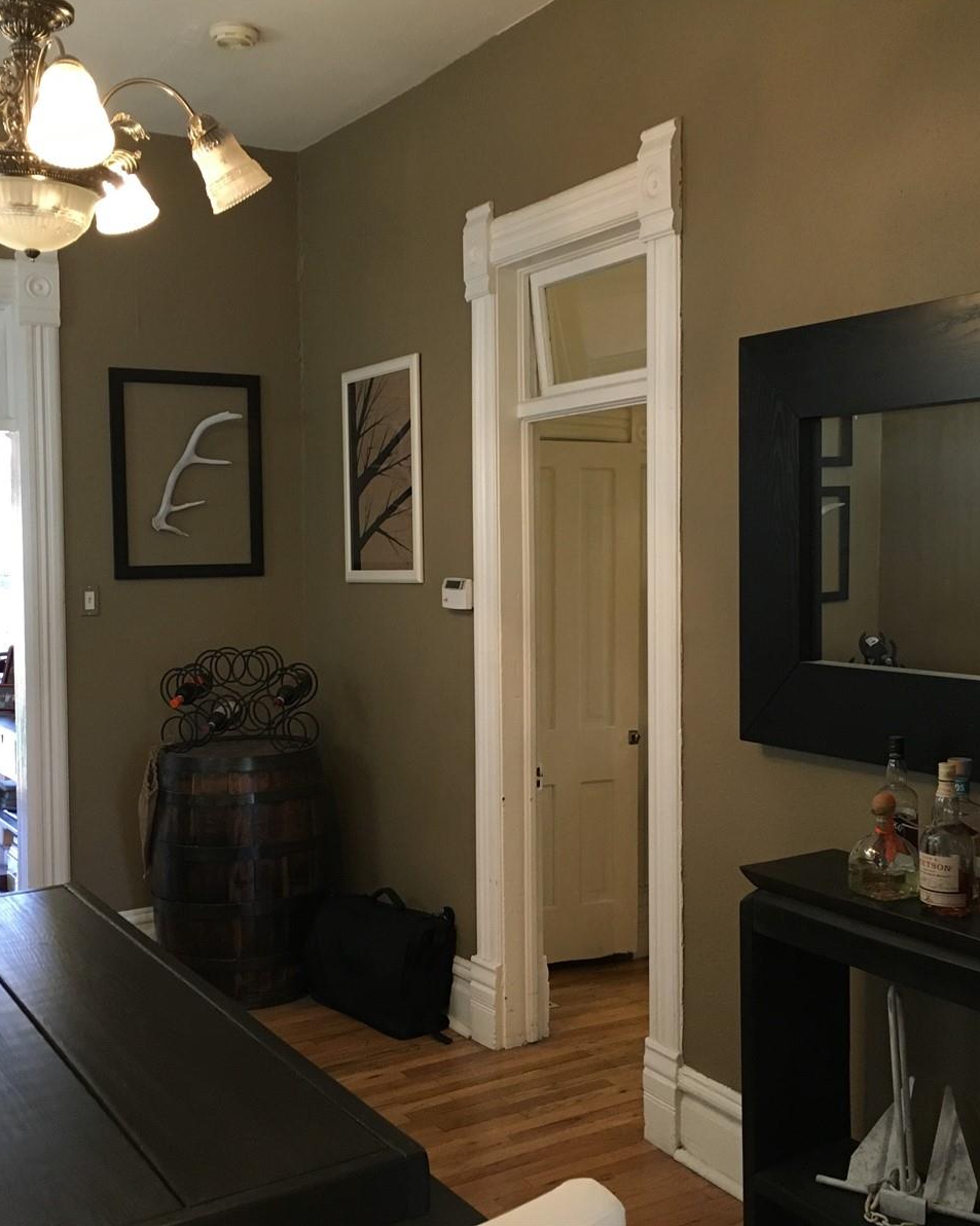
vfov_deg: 47.9
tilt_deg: -2.9
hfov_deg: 39.1
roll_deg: +1.0
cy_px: 610
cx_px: 521
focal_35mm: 38
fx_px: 1378
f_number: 2.2
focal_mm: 4.15
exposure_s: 1/30
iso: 160
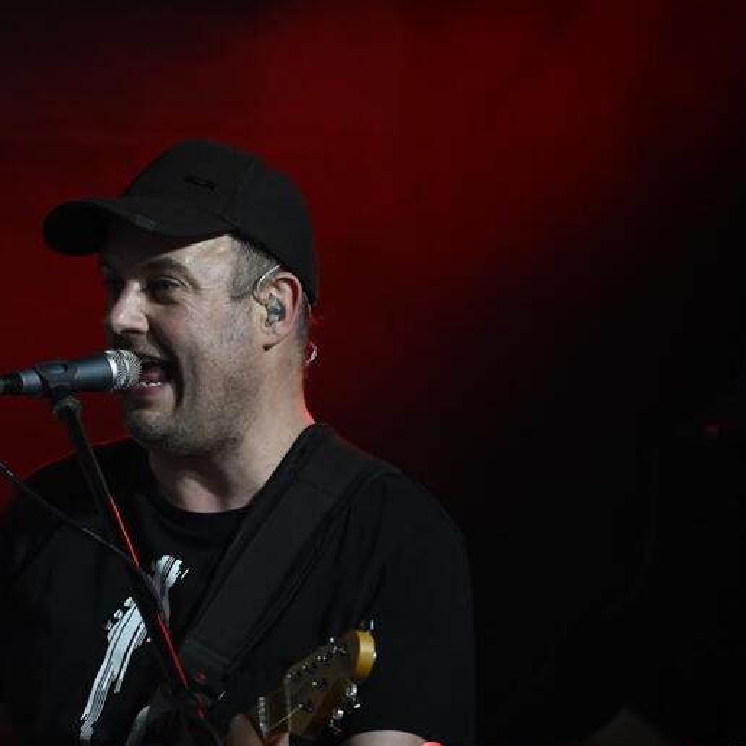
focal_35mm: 457
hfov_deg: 3.8
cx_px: 46
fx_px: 11143
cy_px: 427
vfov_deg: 3.8
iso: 1600
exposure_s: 1/400
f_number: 5.3
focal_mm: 280
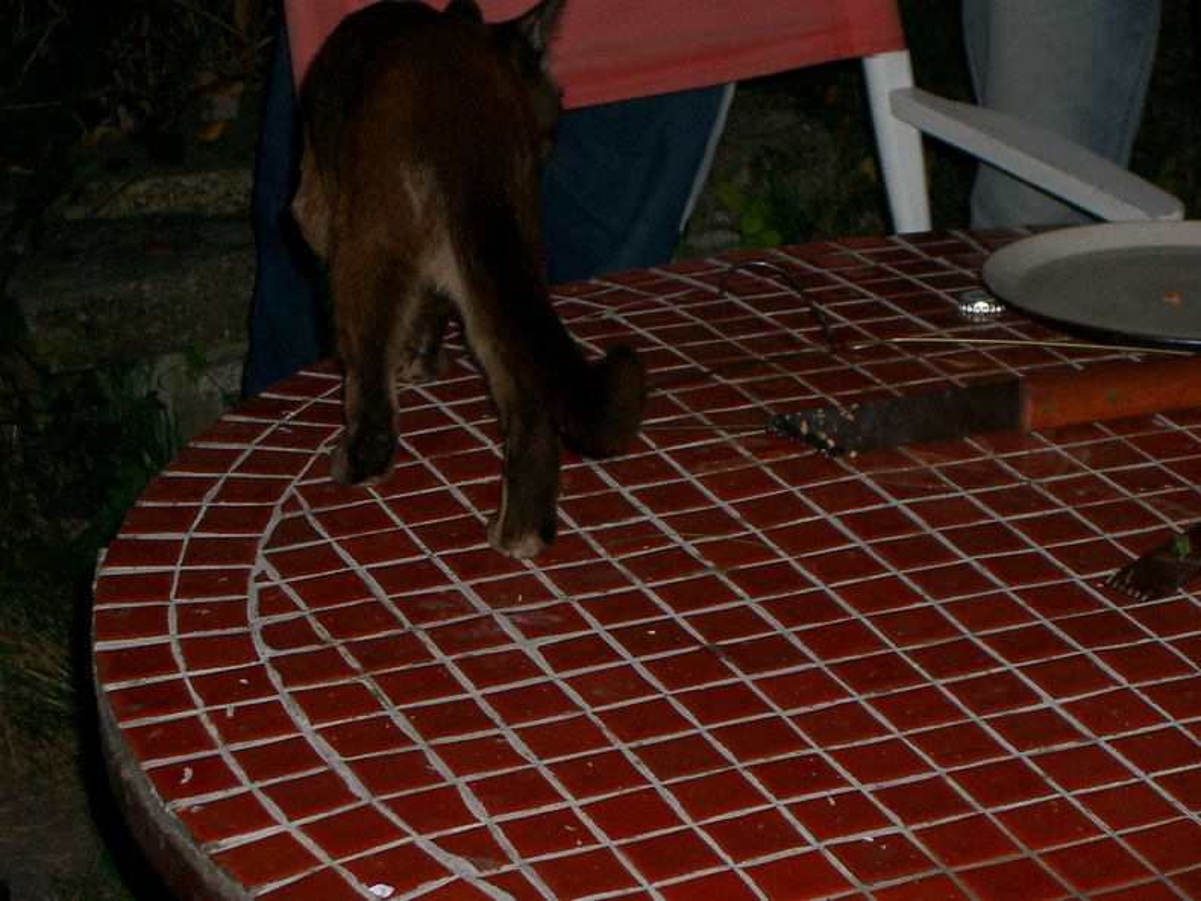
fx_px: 3643
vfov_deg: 14.1
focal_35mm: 105
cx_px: 600
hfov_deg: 18.7
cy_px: 450
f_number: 4.8
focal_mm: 17.4
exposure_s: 1/40
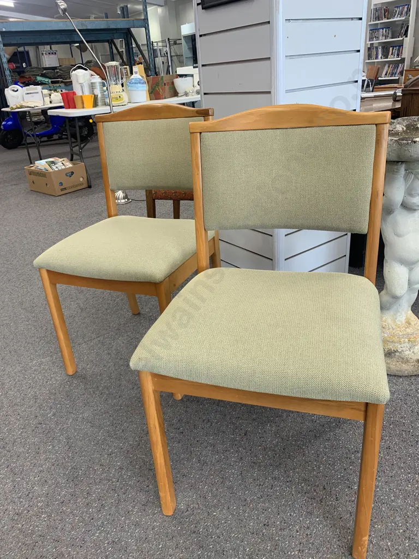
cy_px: 280
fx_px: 420
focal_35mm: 26
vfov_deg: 67.3
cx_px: 210
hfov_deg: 53.1
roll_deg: +4.5
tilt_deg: -25.4
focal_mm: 4.25
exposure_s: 1/50
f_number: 1.8
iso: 50
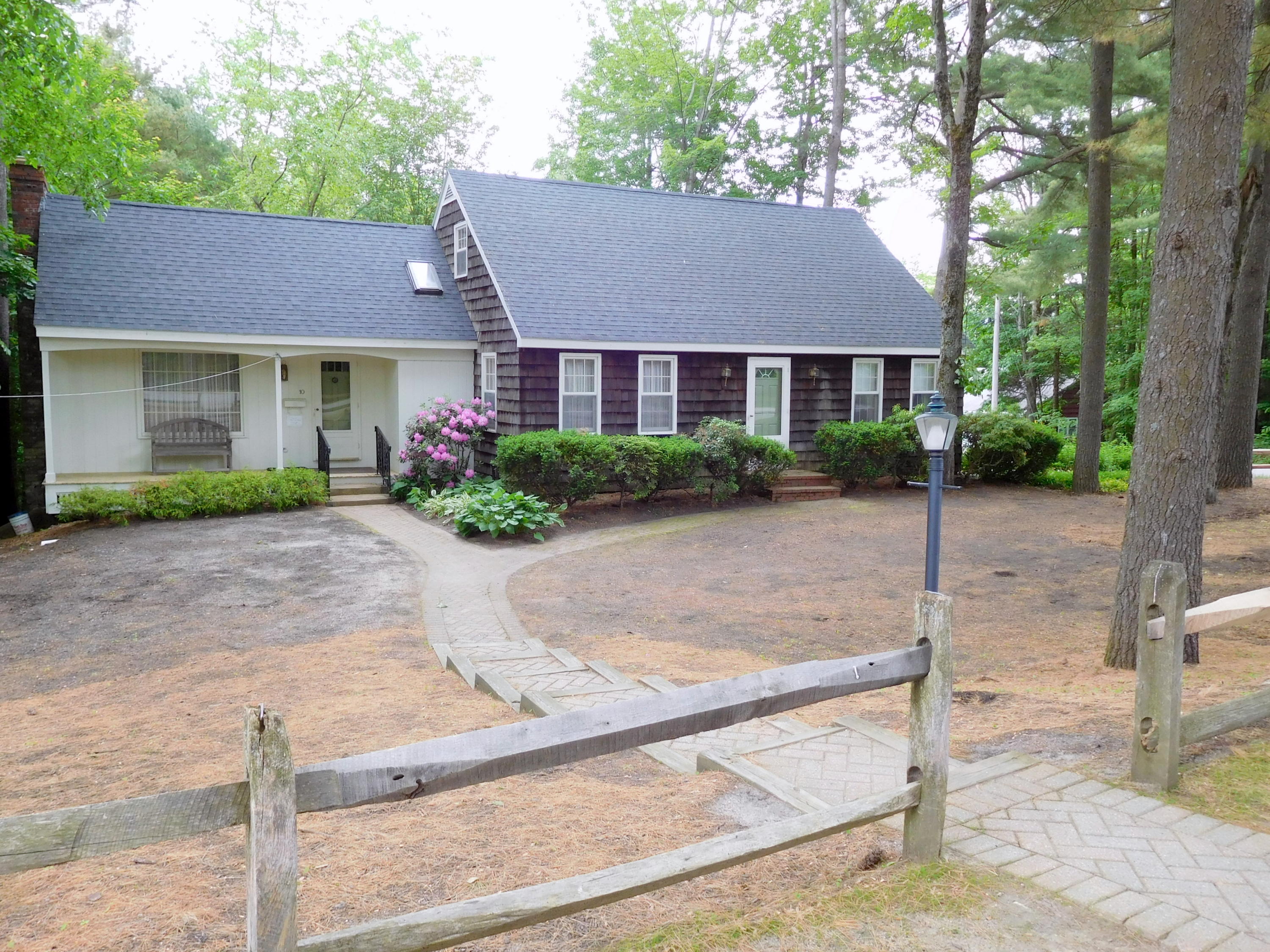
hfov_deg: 69.4
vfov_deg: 54.9
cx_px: 635
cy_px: 476
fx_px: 917
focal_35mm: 25
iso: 125
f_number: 3.4
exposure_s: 1/40
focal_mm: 4.5
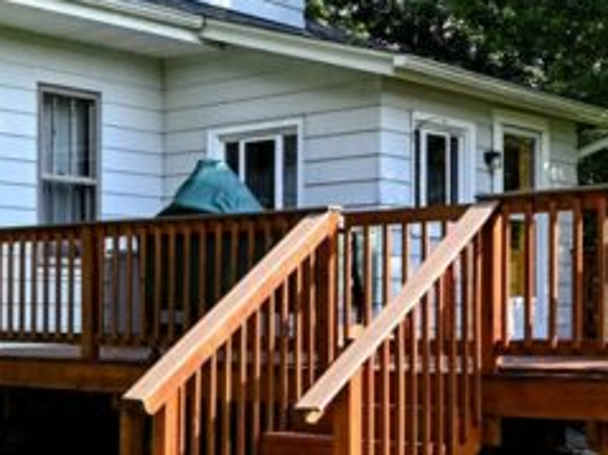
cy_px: 322
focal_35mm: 75
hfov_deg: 25.5
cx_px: 97
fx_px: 1313
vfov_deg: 19.6
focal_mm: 15.5
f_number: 9
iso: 100
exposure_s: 1/60
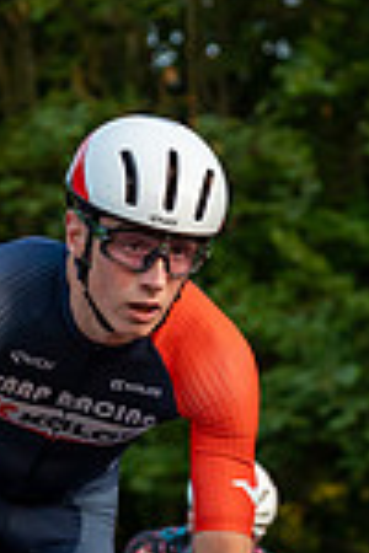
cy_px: 689
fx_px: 4843
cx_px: 45
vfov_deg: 6.5
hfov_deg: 4.4
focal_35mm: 315
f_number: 3.5
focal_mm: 70
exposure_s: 1/800
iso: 1000
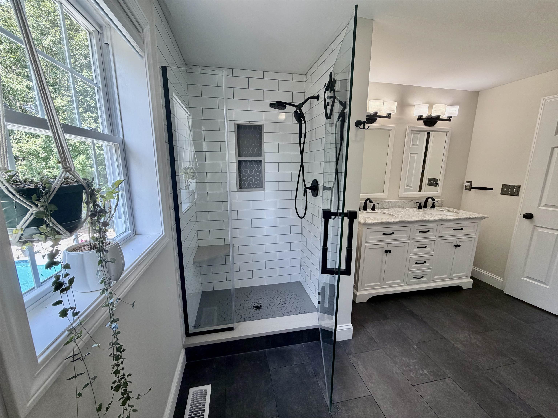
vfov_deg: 85.7
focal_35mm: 14
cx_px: 279
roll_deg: +0.3
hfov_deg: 102.1
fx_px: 226
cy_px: 209
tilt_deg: -11.3
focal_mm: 2.22
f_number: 2.2
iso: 100
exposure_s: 1/120
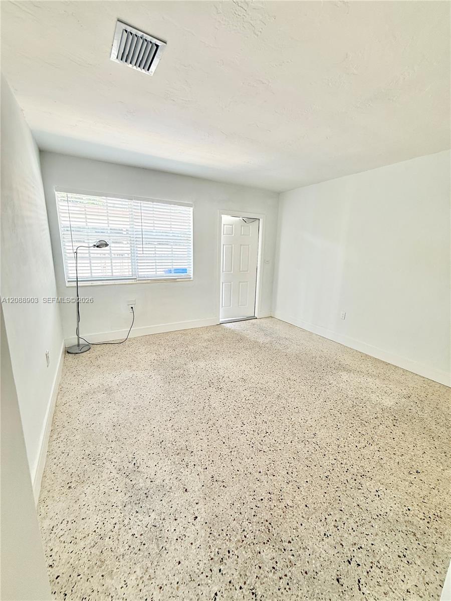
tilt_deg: -11.7
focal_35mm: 14
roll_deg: -1.4
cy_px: 300
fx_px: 243
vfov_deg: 102.1
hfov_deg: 85.7
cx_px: 226
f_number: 2.2
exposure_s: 1/120
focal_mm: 2.22
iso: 100
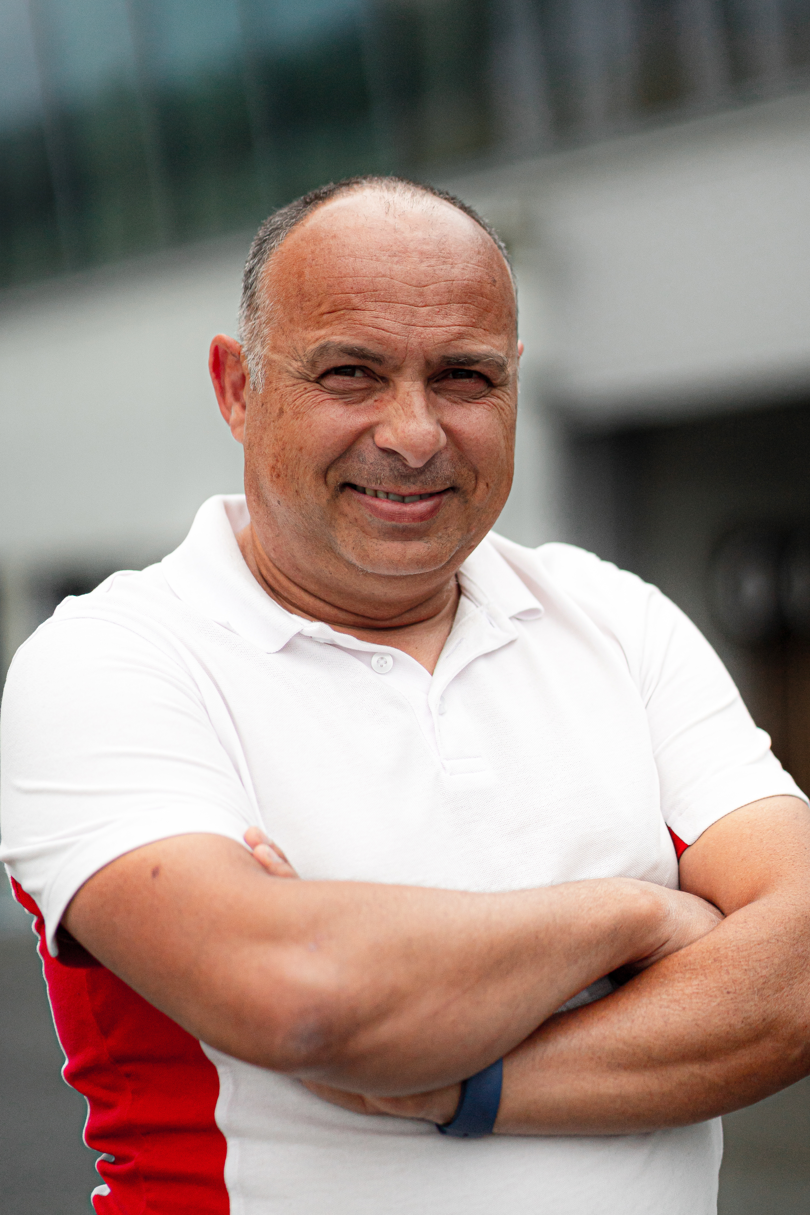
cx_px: 405
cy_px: 608
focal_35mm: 85
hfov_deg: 16.1
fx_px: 2869
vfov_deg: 23.9
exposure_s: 1/4000
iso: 400
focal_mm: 85
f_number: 1.8
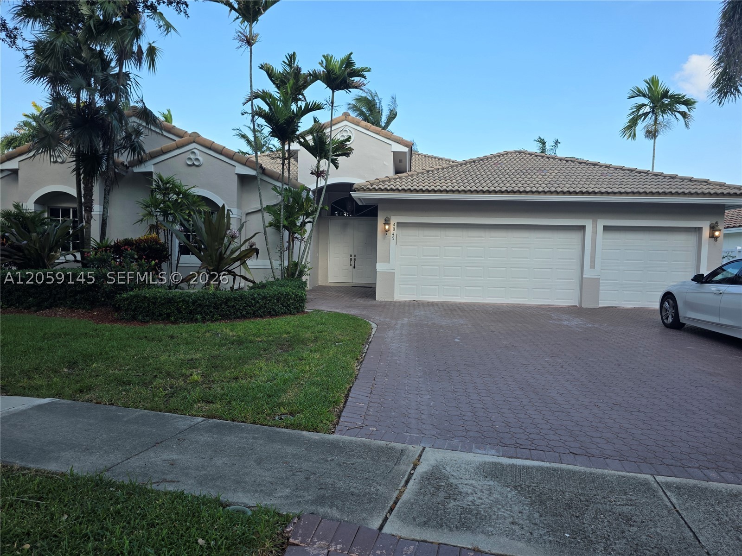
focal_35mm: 23
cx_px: 371
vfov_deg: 58.9
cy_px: 278
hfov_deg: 73.9
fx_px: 493
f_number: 1.7
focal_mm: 6.3
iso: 80
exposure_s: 1/2038
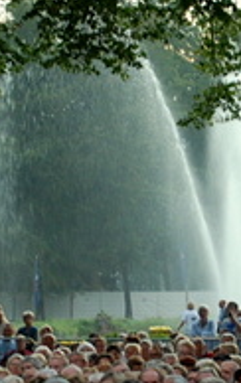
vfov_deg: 7.7
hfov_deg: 4.8
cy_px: 215
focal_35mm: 272
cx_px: 235
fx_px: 2846
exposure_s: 1/50
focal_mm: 48
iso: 320
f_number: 4.8
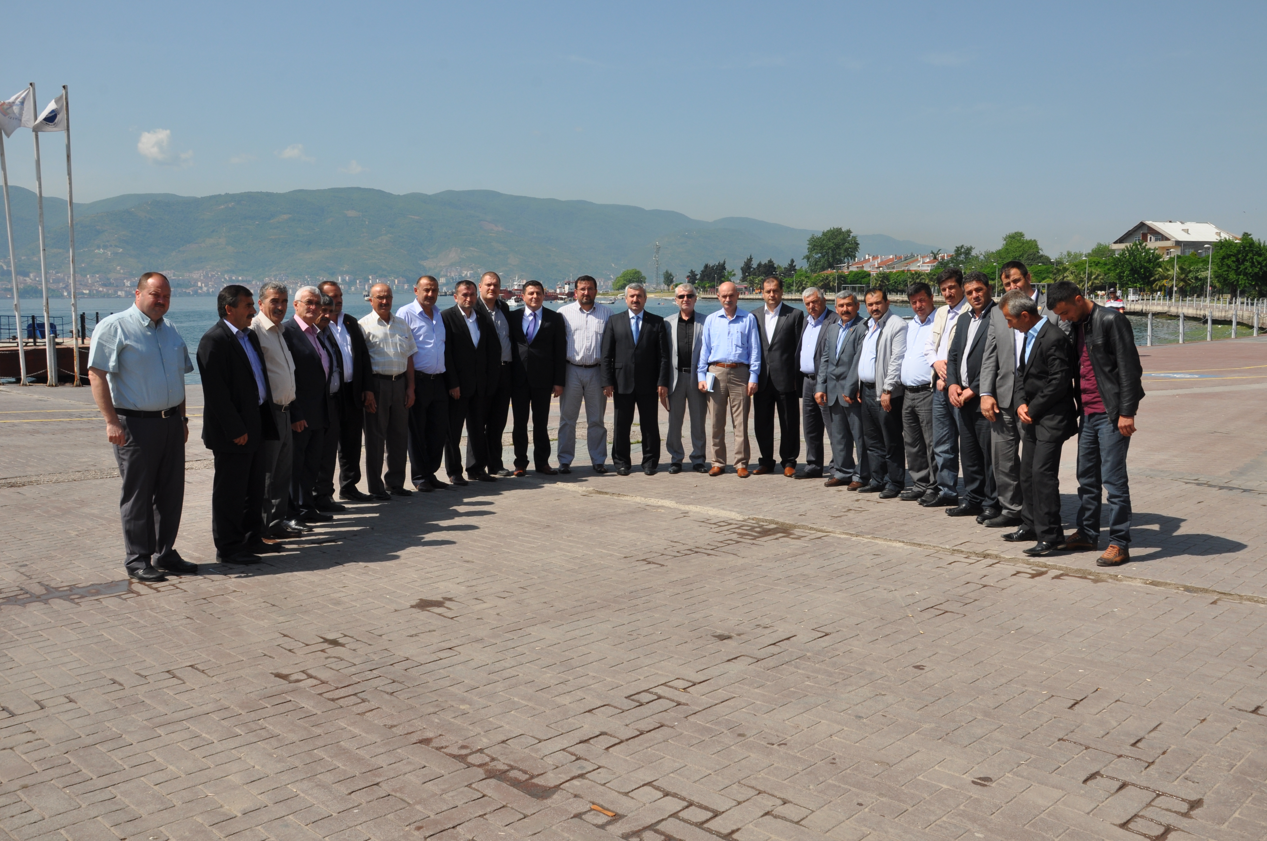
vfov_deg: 41.6
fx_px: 1107
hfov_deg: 59.6
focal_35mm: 32
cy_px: 420
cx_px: 634
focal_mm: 21
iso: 200
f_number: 14
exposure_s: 1/200
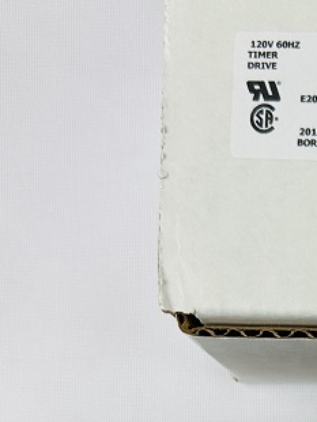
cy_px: 531
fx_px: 951
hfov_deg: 17.4
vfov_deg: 22.6
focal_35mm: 78
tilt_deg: -87.8
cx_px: 441
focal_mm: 6.86
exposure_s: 1/167
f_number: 1.78
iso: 64
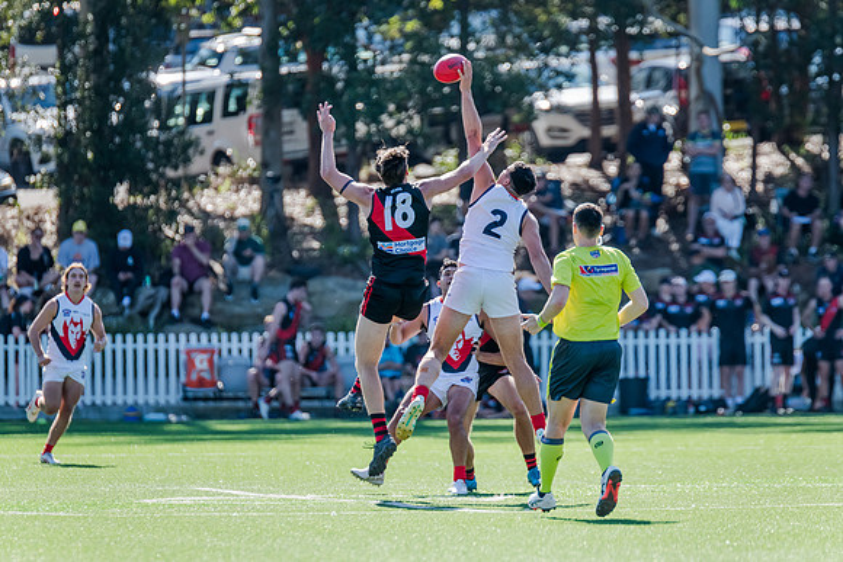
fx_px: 9960
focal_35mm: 425
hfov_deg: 4.8
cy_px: 281
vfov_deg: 3.2
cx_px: 424
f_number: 5.6
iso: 800
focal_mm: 420
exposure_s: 1/1600
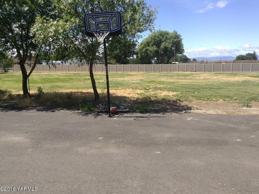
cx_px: 131
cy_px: 98
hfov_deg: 54.0
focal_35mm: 34
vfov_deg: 41.8
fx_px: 254
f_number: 2.4
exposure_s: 1/1259
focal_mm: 3.3
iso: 32
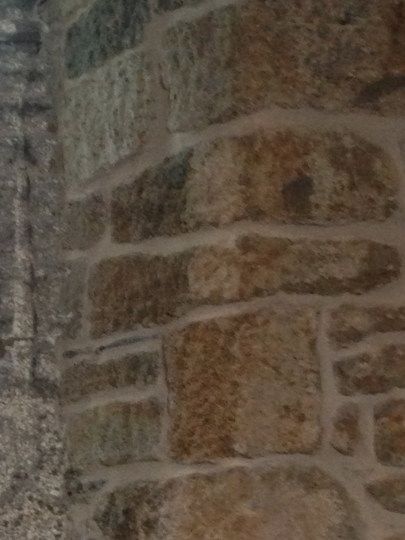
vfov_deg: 16.3
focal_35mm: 118
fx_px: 1840
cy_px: 560
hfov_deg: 12.0
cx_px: -187
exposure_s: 1/20
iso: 200
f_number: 2.4
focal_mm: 4.13
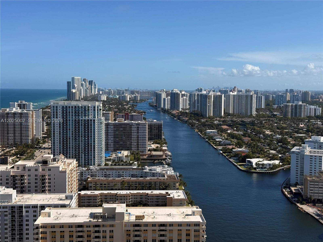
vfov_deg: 30.3
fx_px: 448
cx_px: 162
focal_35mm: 48
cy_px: 121
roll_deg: -0.6
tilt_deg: -4.3
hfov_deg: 39.7
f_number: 1.78
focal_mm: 6.76
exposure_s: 1/9901
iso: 100
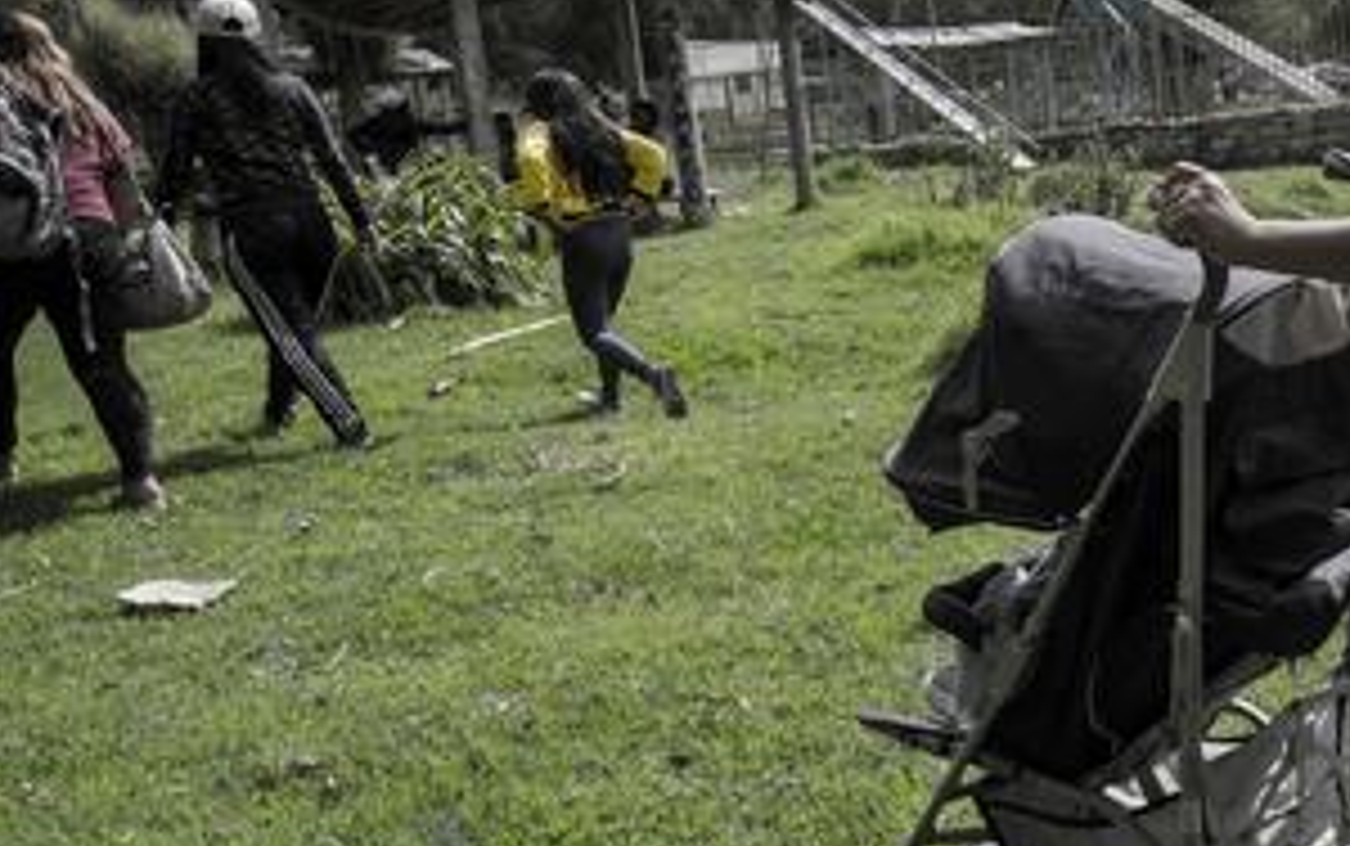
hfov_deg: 36.9
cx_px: 1292
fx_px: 1841
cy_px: 497
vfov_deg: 25.8
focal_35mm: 50
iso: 320
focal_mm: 23
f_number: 18
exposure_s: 1/160
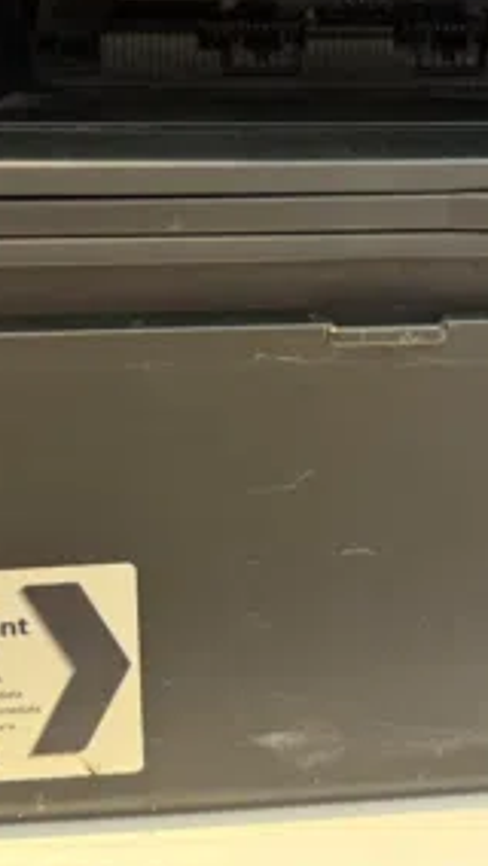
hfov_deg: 20.1
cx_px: 418
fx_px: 1356
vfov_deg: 34.9
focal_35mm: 59
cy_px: 250
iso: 640
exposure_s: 1/50
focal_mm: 6.76
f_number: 1.78
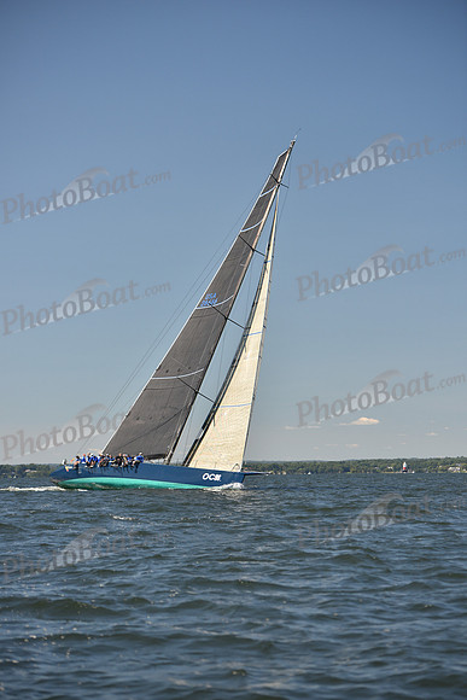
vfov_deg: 21.5
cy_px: 350
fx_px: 1847
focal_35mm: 95
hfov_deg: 14.4
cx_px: 234
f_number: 3.5
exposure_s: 1/1000
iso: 250
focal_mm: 95
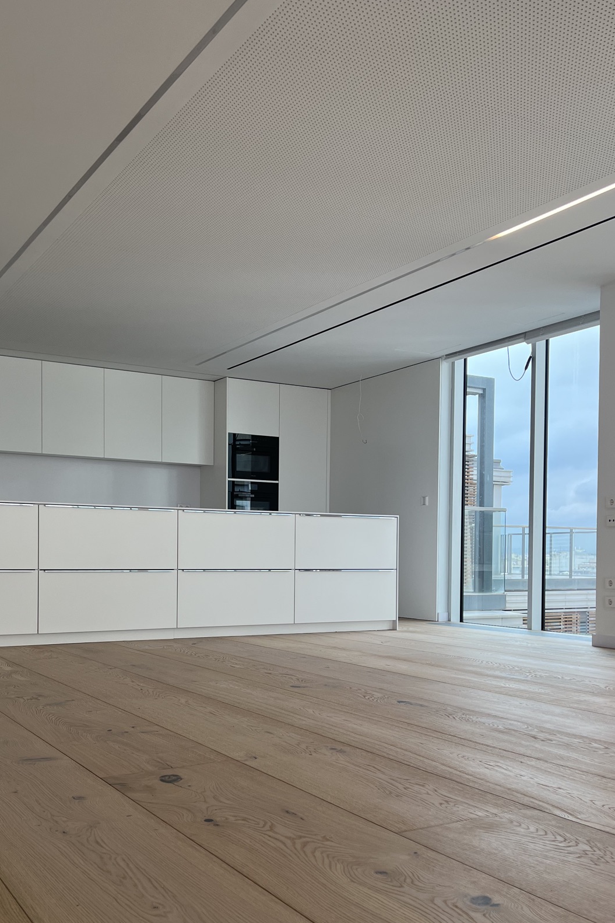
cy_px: 576
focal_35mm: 35
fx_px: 897
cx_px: 270
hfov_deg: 37.8
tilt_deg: -0.5
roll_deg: -0.7
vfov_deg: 53.8
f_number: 1.5
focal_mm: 5.7
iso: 50
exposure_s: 1/397
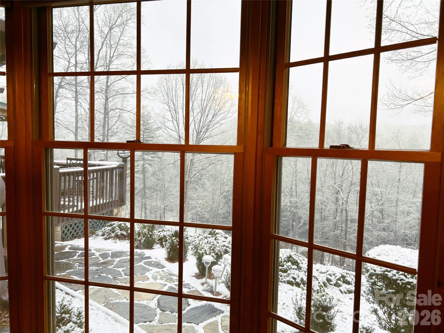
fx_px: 333
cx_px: 222
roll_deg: -1.4
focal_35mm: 26
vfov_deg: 53.1
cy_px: 166
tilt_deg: -3.9
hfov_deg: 67.3
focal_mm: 5.7
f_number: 1.5
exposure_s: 1/132
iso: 32
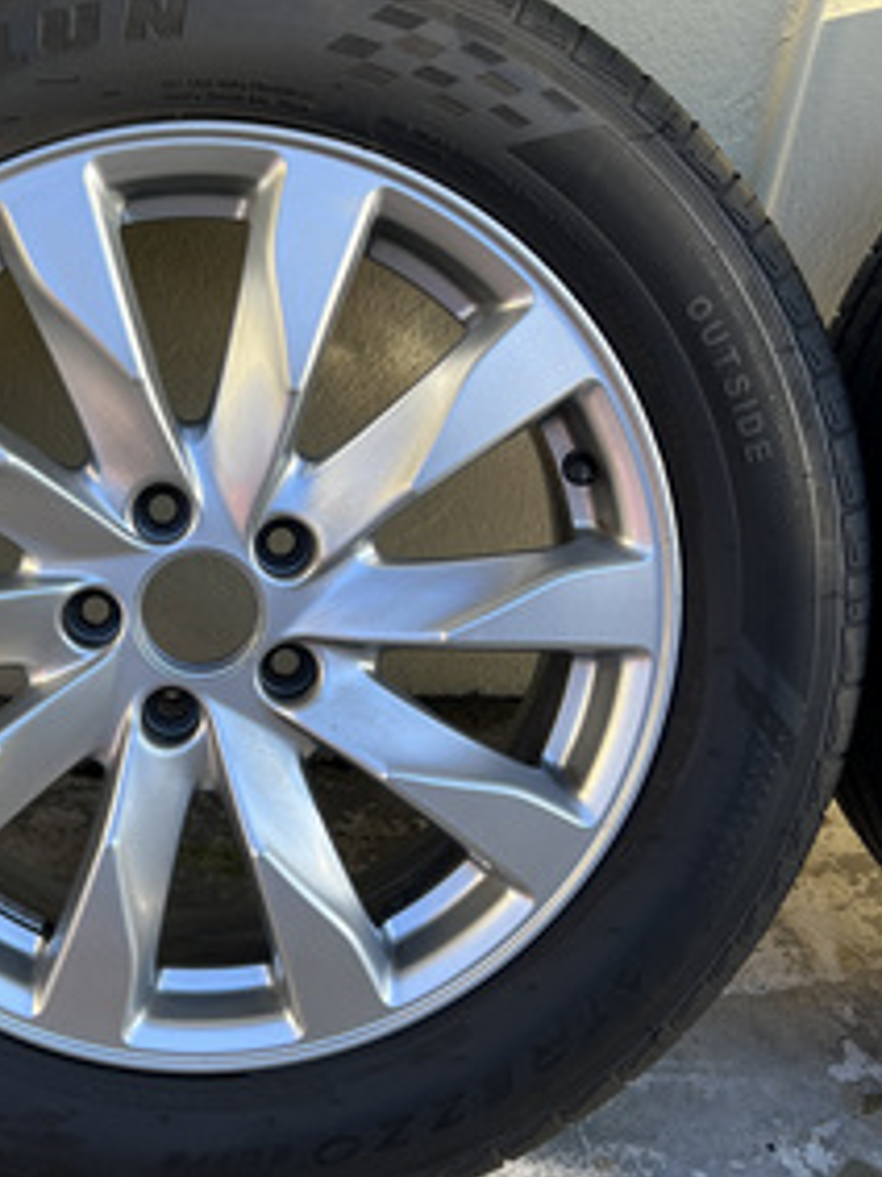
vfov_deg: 41.3
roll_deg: -0.5
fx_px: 1564
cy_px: 603
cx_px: 189
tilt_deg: -39.8
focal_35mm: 46
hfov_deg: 30.8
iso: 50
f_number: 1.5
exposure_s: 1/352
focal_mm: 5.7
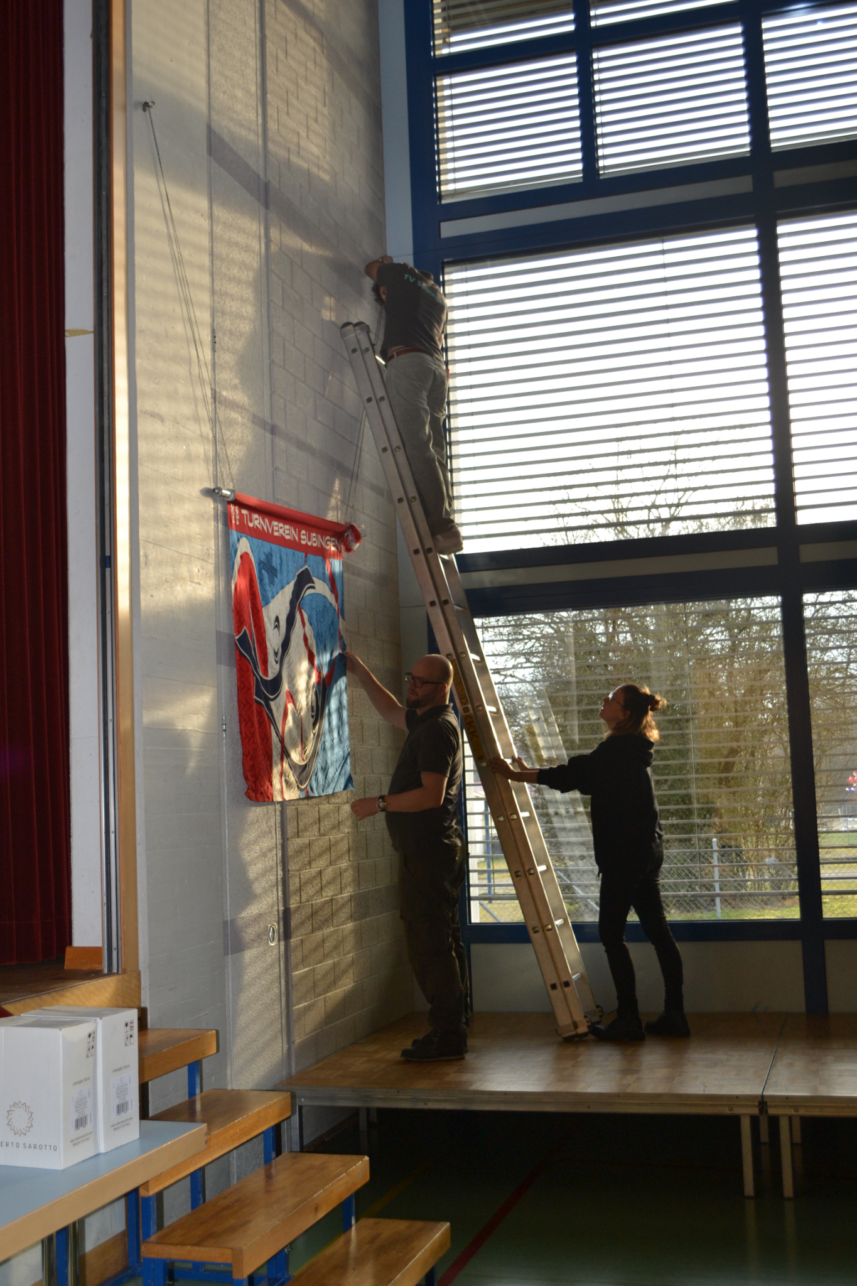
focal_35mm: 39
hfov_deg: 34.2
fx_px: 1393
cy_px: 643
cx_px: 428
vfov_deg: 49.6
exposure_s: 1/125
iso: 360
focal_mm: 26
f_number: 4.2
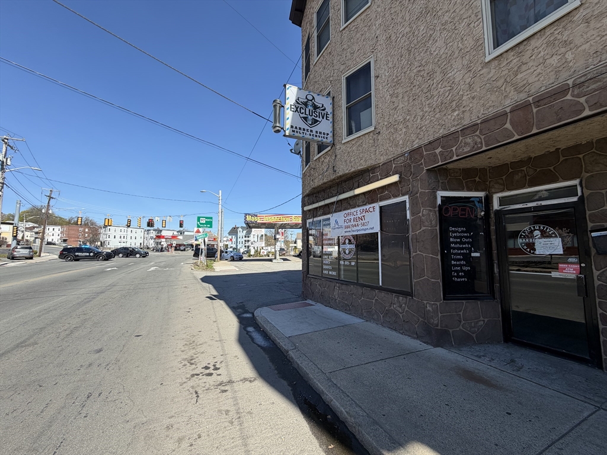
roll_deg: -0.8
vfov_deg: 85.7
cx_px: 304
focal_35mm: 14
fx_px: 245
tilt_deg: +5.6
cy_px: 228
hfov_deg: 102.1
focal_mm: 2.22
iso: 32
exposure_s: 1/770
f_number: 2.2
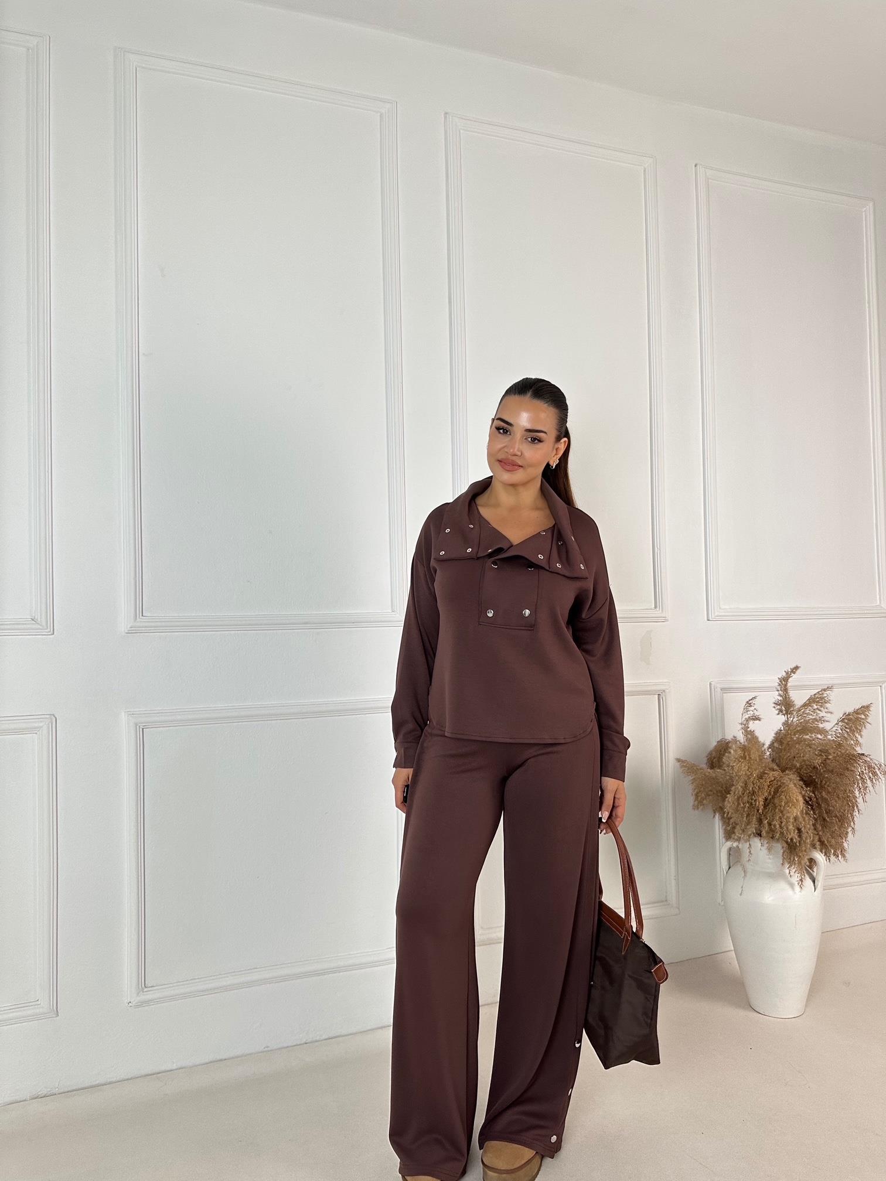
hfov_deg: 56.8
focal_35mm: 24
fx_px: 819
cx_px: 443
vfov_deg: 71.6
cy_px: 590
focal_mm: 6.86
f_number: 1.78
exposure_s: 1/98
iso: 250
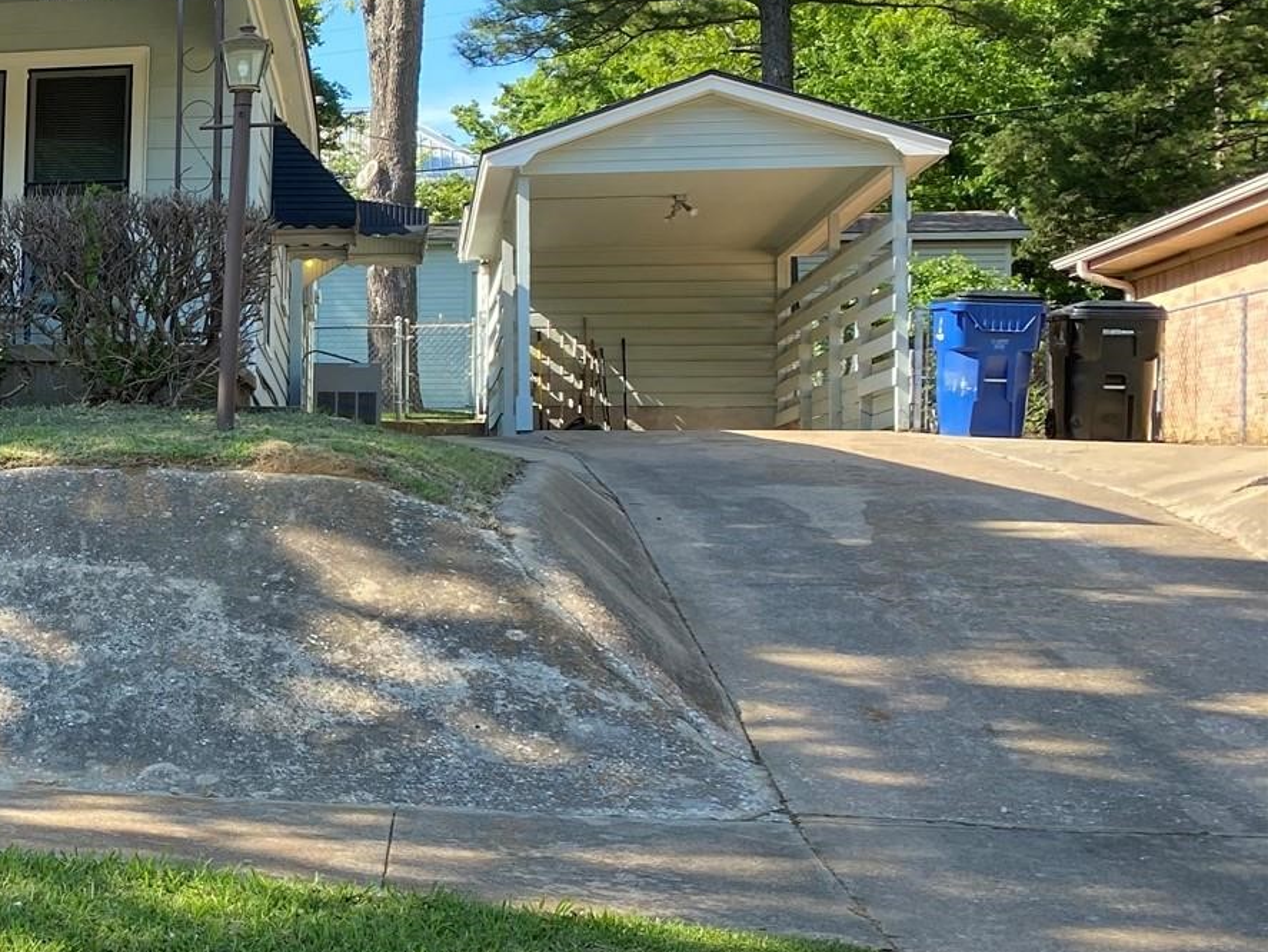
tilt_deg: +2.2
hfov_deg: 28.6
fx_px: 2199
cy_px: 482
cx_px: -194
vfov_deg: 24.4
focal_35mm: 60
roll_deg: -1.1
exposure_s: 1/479
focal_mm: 4.25
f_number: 1.8
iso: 32
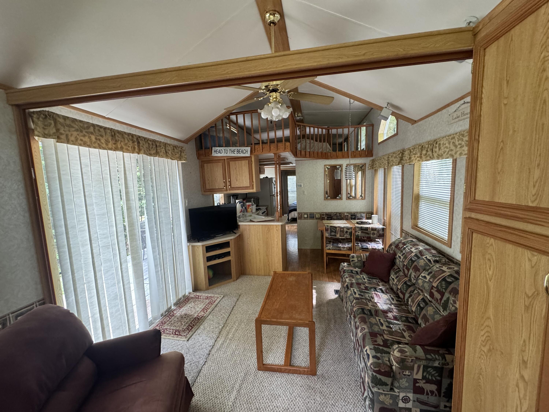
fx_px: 222
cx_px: 274
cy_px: 206
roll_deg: +1.3
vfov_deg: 85.7
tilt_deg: -7.3
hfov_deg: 102.1
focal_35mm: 14
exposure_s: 1/62
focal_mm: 2.22
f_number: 2.2
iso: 320
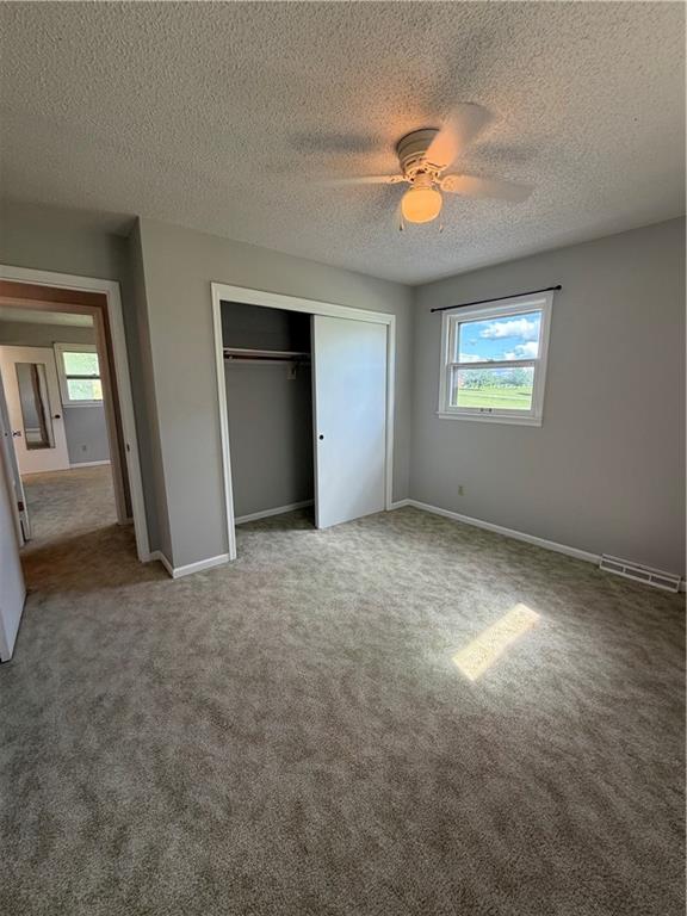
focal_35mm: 14
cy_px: 458
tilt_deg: -10.5
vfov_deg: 102.1
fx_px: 370
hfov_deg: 85.7
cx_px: 344
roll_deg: +0.4
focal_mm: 2.22
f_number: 2.2
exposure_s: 1/121
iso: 160
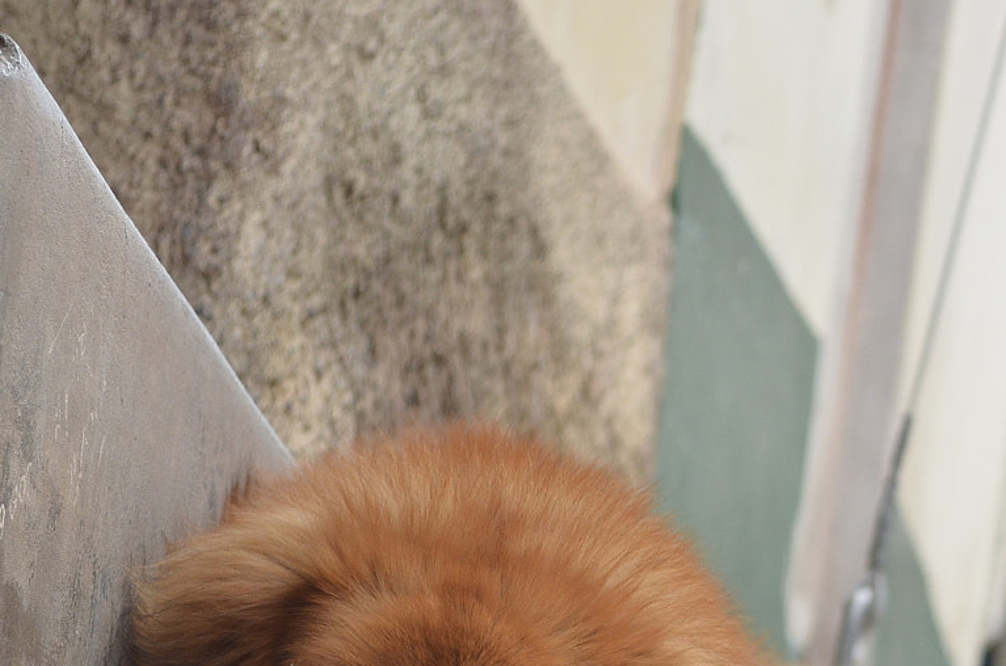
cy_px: 550
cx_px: 1011
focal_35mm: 172
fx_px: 4798
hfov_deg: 11.8
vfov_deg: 7.9
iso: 450
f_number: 5.6
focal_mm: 55
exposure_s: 1/400
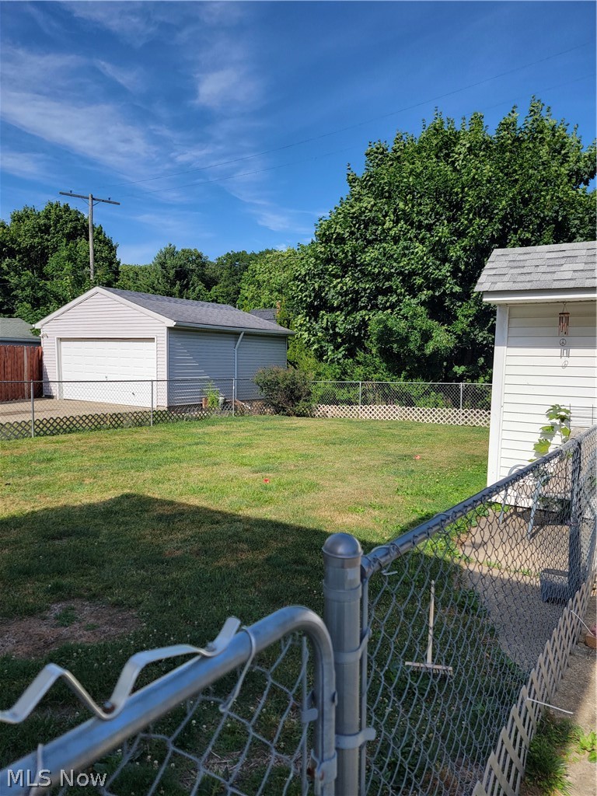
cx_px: 298
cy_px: 398
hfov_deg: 56.8
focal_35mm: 24
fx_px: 552
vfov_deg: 71.6
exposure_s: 1/633
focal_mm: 6.7
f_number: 1.8
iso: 16
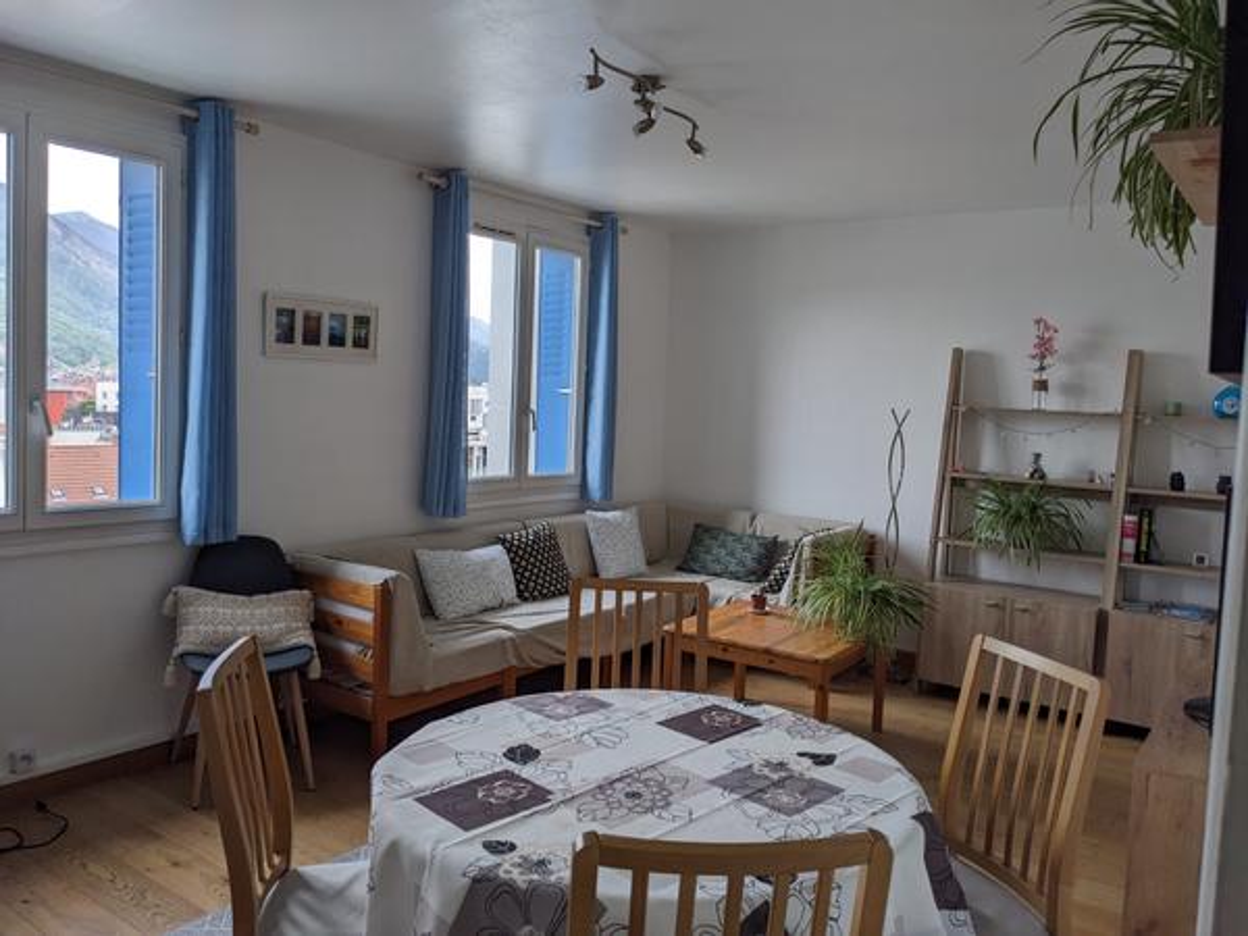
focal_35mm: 27
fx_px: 973
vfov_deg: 51.4
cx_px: 624
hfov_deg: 65.3
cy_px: 468
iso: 47
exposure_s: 1/247
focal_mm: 4.38
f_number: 1.73
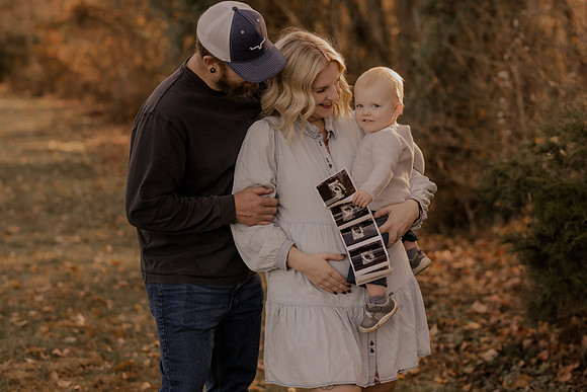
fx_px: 1386
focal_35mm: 85
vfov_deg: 16.1
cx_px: 294
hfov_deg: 23.9
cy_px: 196
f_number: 2.8
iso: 200
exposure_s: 1/400
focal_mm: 85
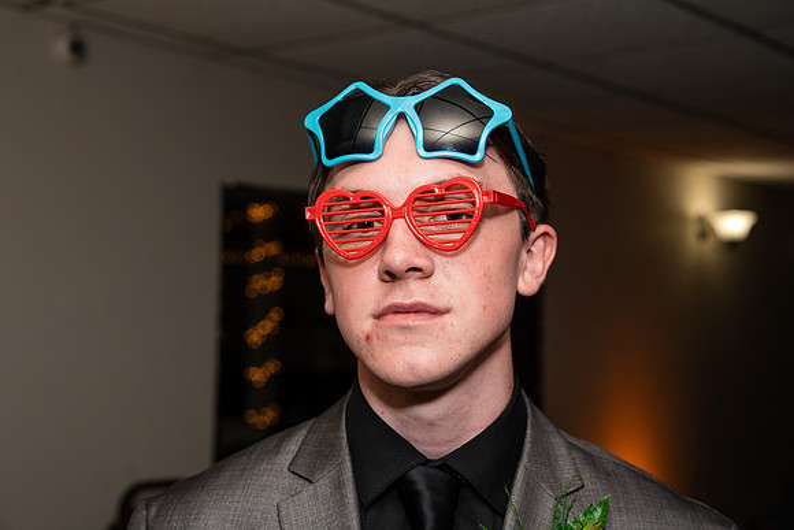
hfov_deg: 36.9
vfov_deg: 25.1
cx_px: 397
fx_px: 1191
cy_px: 265
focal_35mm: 54
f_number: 5
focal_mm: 54
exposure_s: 1/250
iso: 400
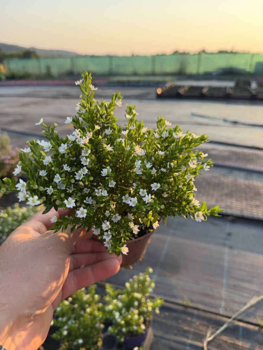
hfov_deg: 56.8
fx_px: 243
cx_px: 132
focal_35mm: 24
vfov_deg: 71.6
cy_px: 175
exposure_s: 1/665
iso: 100
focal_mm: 6.76
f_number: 1.78
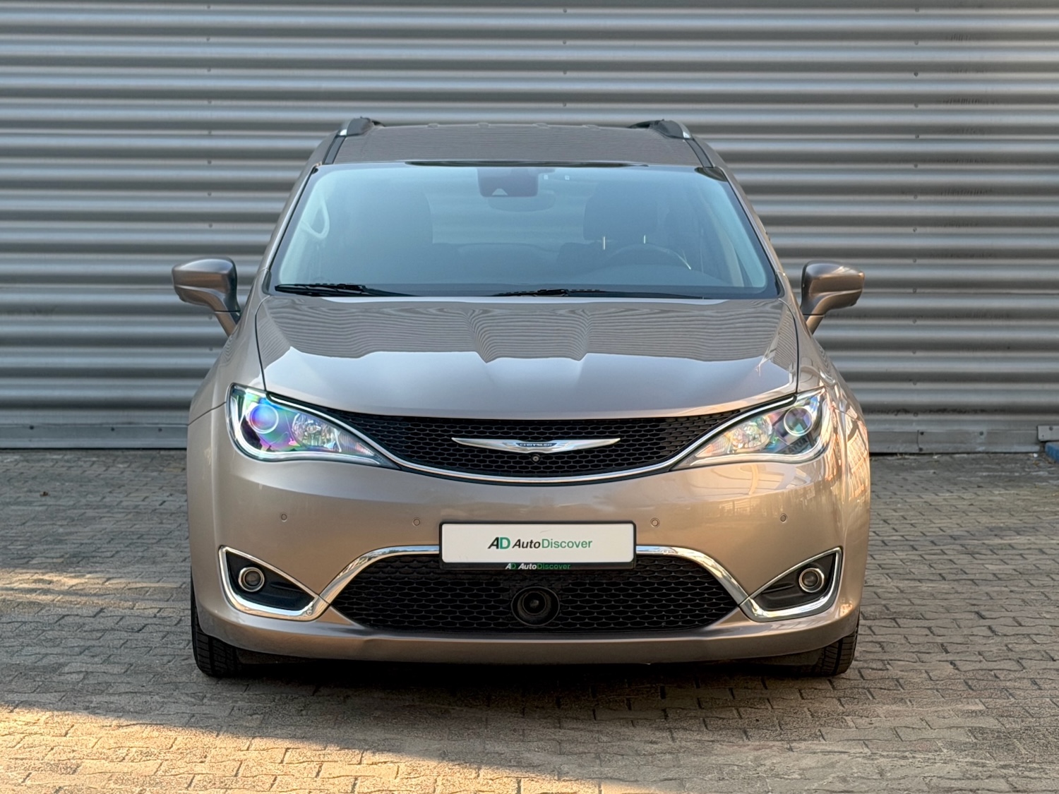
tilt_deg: -2.0
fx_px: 1468
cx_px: 530
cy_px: 397
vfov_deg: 30.3
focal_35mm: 48
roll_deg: -0.2
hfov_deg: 39.7
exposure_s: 1/195
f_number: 1.78
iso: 64
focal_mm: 6.76
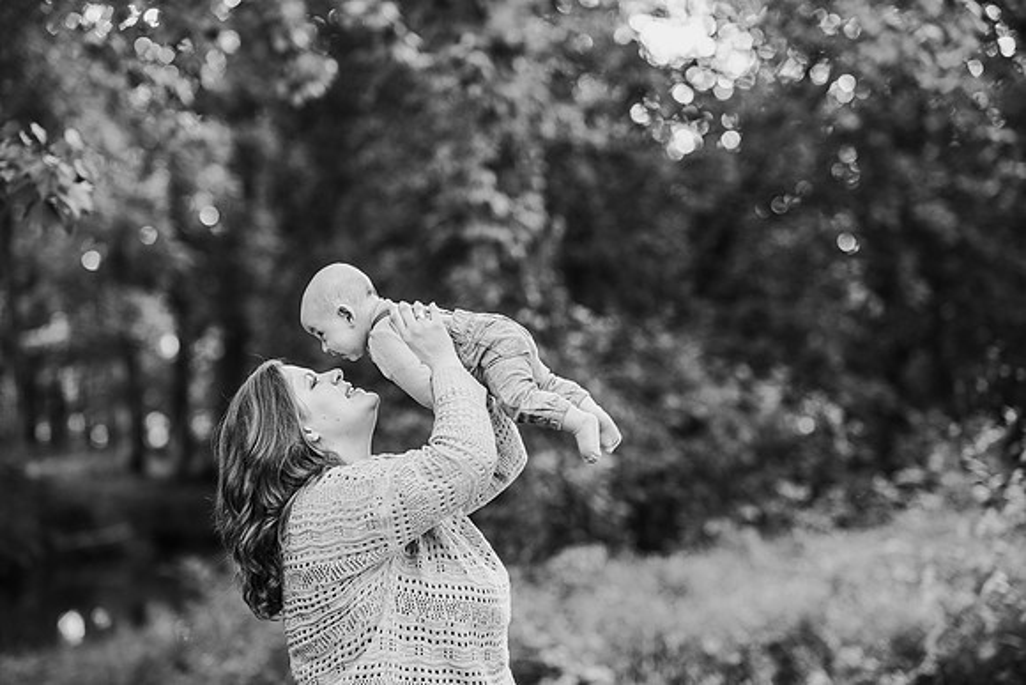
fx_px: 2423
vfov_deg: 16.1
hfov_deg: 23.9
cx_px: 513
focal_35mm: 85
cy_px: 342
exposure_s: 1/200
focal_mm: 85
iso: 200
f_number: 2.2
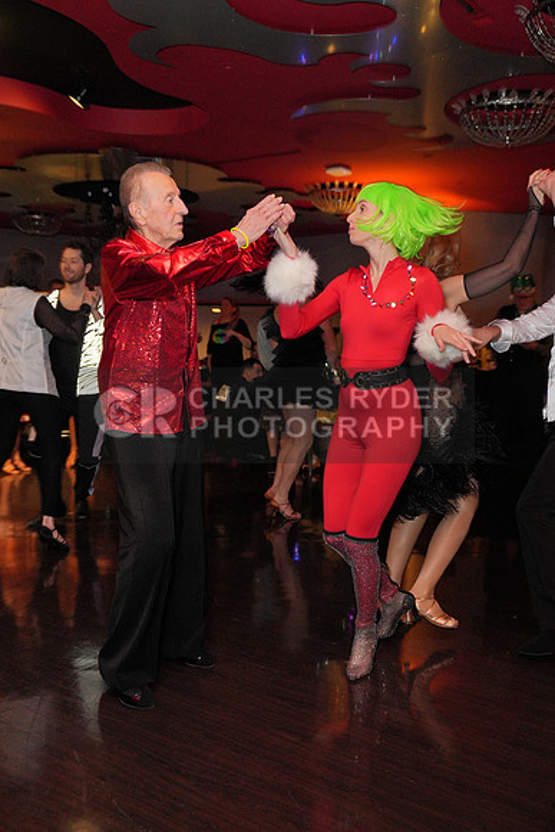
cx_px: 278
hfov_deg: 40.0
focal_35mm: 33
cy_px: 416
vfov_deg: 57.2
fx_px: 763
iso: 4000
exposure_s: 1/200
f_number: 4
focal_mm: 33
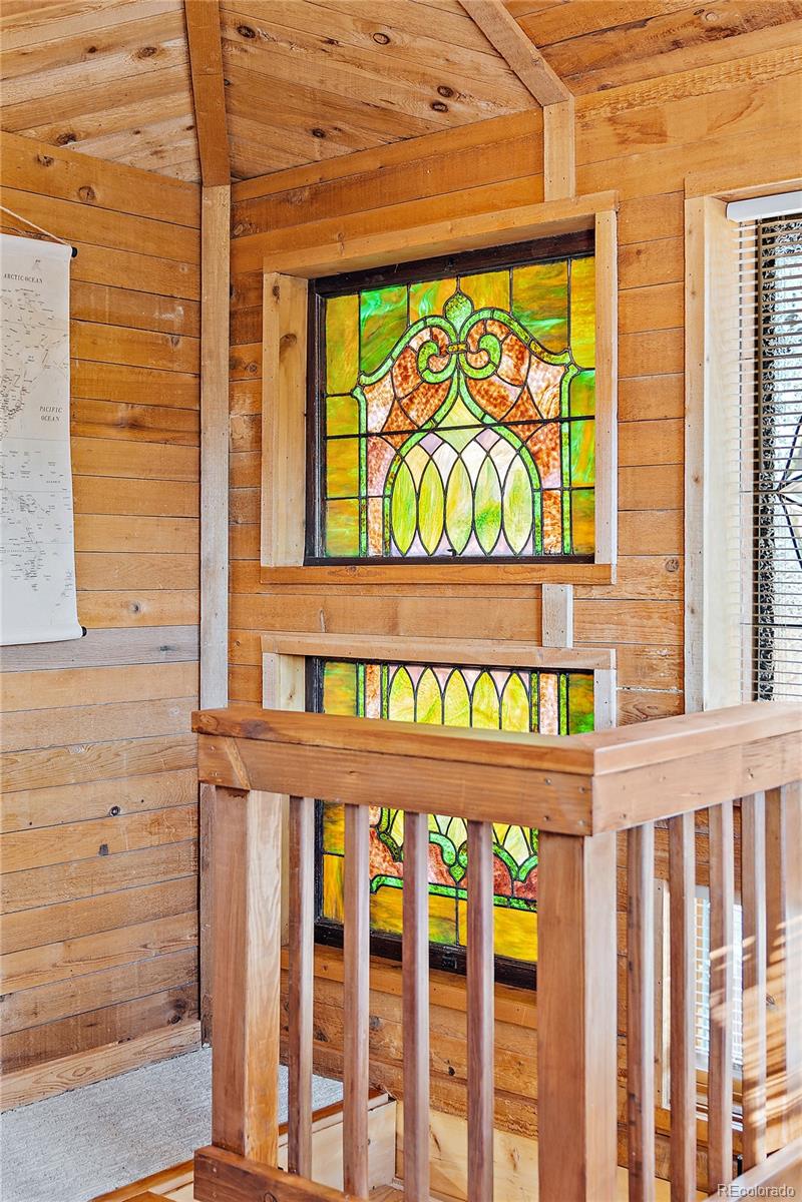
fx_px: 1403
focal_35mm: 42
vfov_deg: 46.4
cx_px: 401
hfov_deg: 31.9
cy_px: 601
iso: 125
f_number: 2.8
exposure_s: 1/4
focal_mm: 28
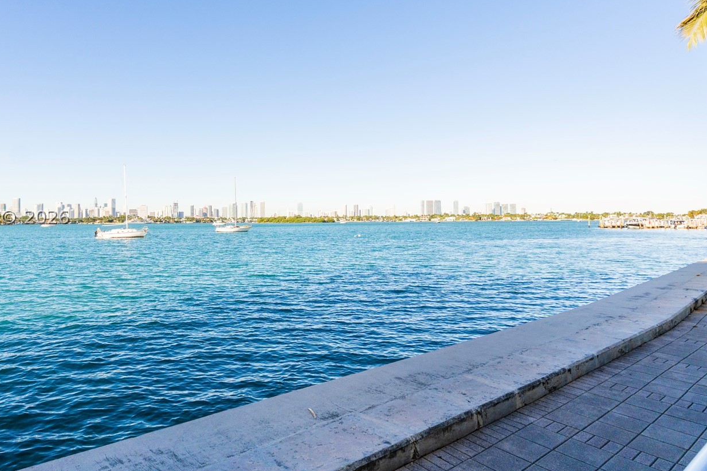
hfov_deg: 76.2
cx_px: 294
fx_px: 446
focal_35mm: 23
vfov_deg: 55.7
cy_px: 216
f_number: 7.1
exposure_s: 1/640
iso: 200
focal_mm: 11
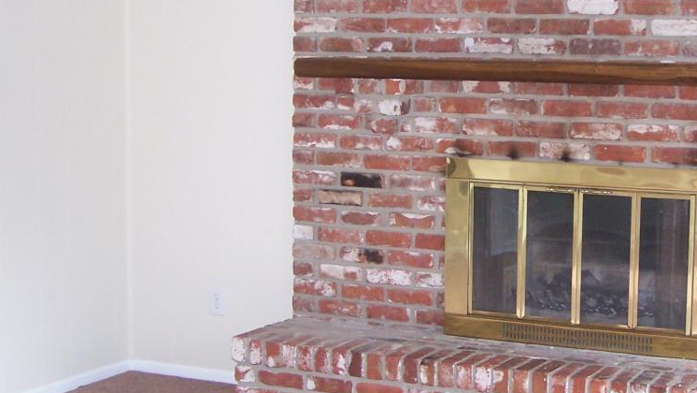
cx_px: 549
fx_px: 1312
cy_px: 142
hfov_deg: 29.1
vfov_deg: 17.0
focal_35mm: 71
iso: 140
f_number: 2.8
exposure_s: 1/60
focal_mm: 6.3
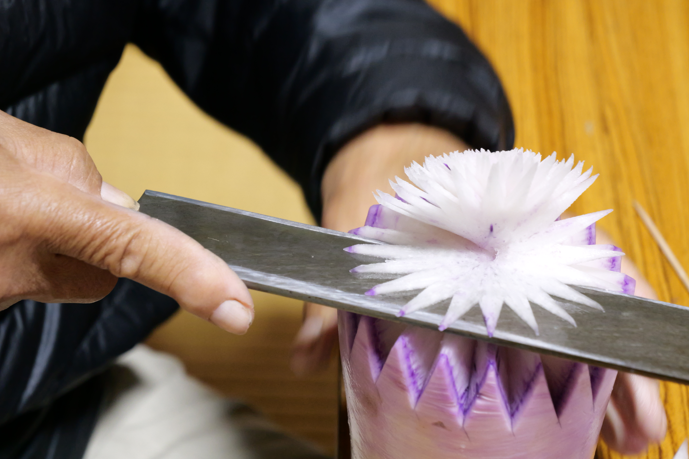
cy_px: 238
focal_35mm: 125
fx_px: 2392
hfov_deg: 16.4
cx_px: 344
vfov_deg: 11.0
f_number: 4
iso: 2500
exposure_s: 1/50
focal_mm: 60
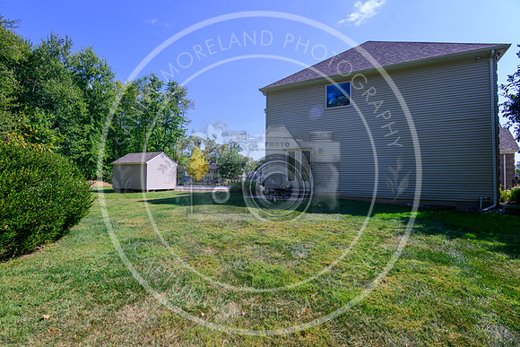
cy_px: 174
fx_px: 246
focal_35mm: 17
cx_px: 260
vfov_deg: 70.5
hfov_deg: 93.3
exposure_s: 1/100
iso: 100
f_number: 9
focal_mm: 17
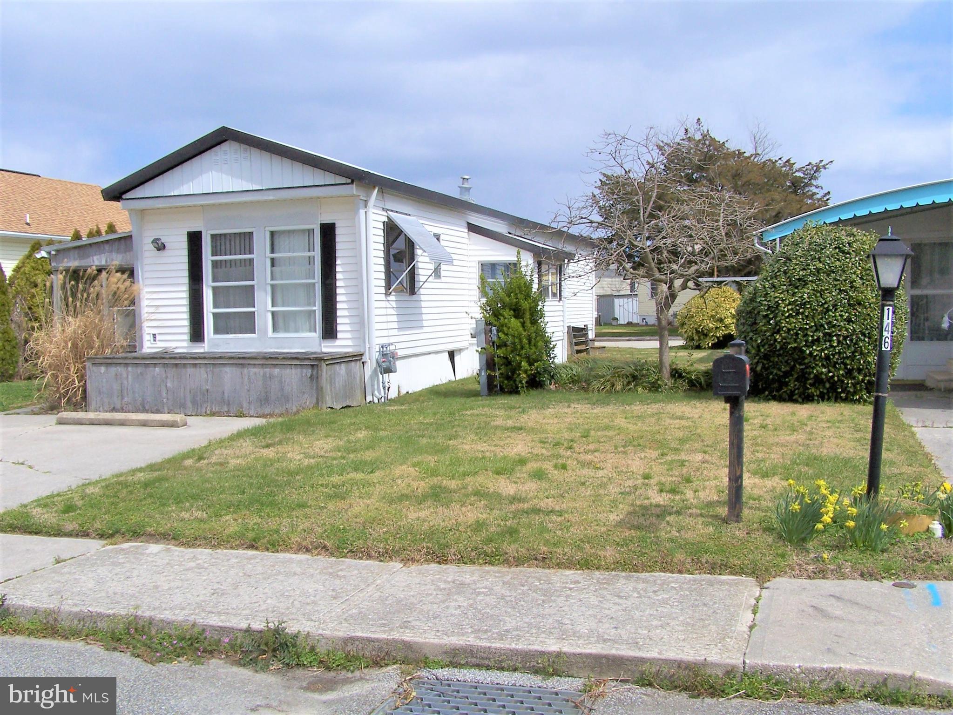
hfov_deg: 49.0
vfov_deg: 37.7
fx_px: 1046
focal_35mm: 38
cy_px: 358
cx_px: 476
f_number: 5.6
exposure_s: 1/750
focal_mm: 6.3
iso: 80
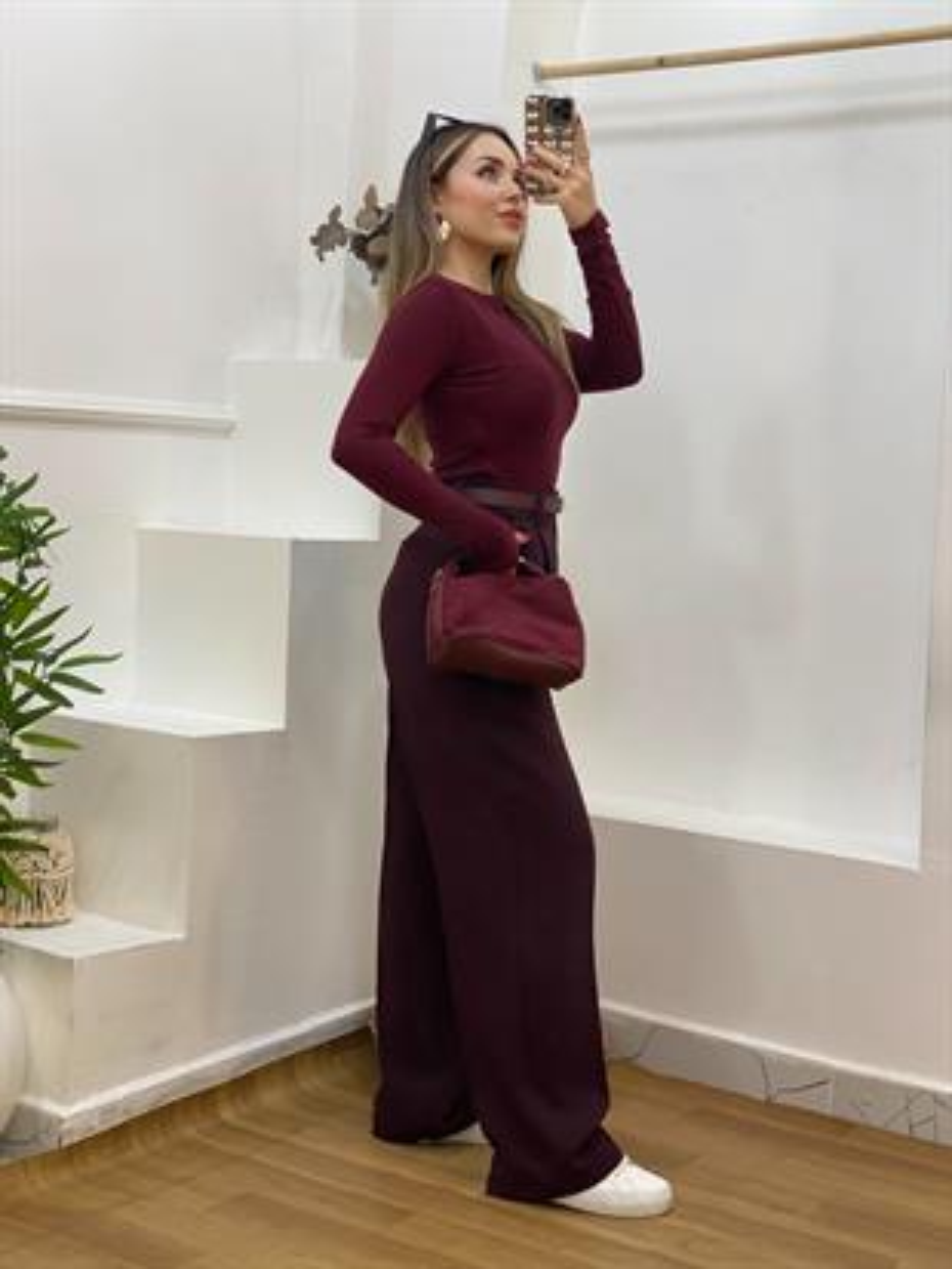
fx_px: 1906
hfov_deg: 28.0
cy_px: 634
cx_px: 476
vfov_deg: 36.8
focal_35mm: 52
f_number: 2
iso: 100
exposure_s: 1/100
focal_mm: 6
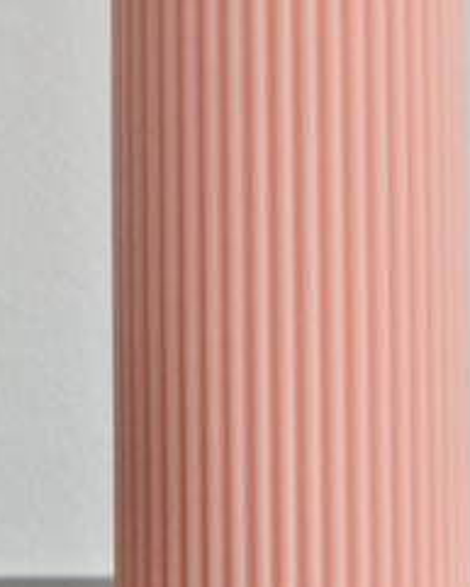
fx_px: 5022
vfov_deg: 6.7
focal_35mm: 289
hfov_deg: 5.4
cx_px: 282
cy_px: -41
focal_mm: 62
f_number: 4.5
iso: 400
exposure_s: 1/80
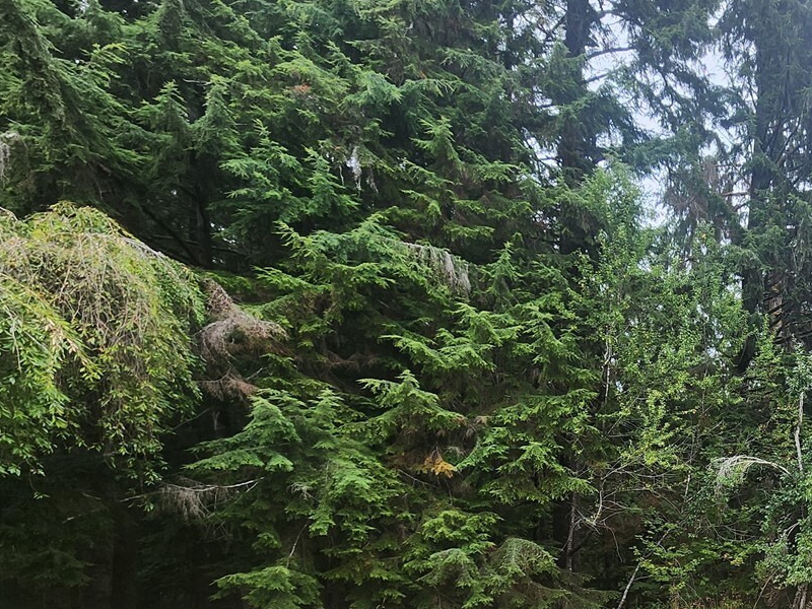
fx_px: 610
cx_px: 810
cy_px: 580
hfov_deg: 53.2
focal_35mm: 26
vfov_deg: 46.3
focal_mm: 2.2
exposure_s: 1/297
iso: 50
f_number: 2.2
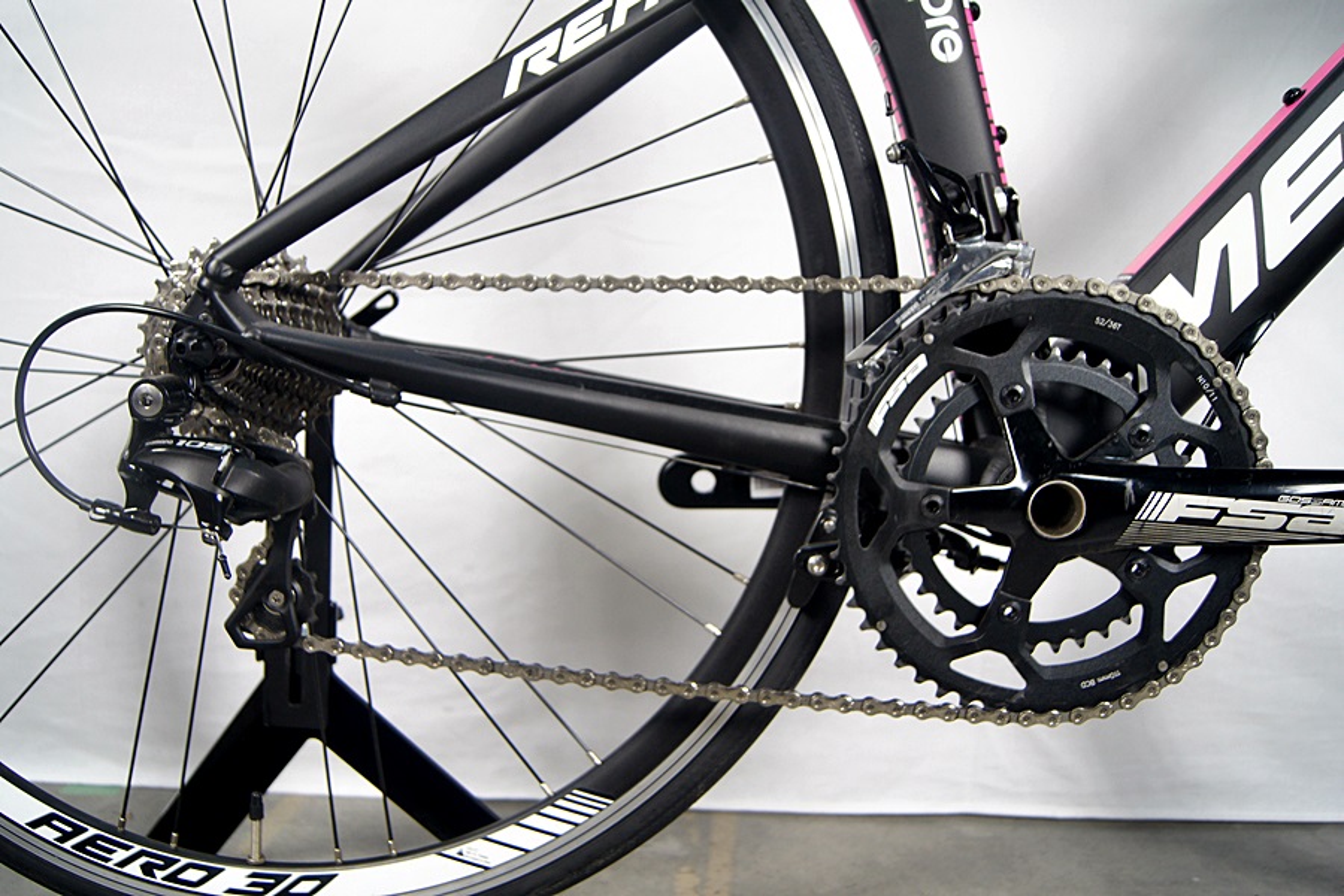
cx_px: 672
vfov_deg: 43.6
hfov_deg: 61.9
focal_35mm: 30
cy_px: 448
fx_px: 1120
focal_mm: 20
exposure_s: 1/60
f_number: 3.5
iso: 320
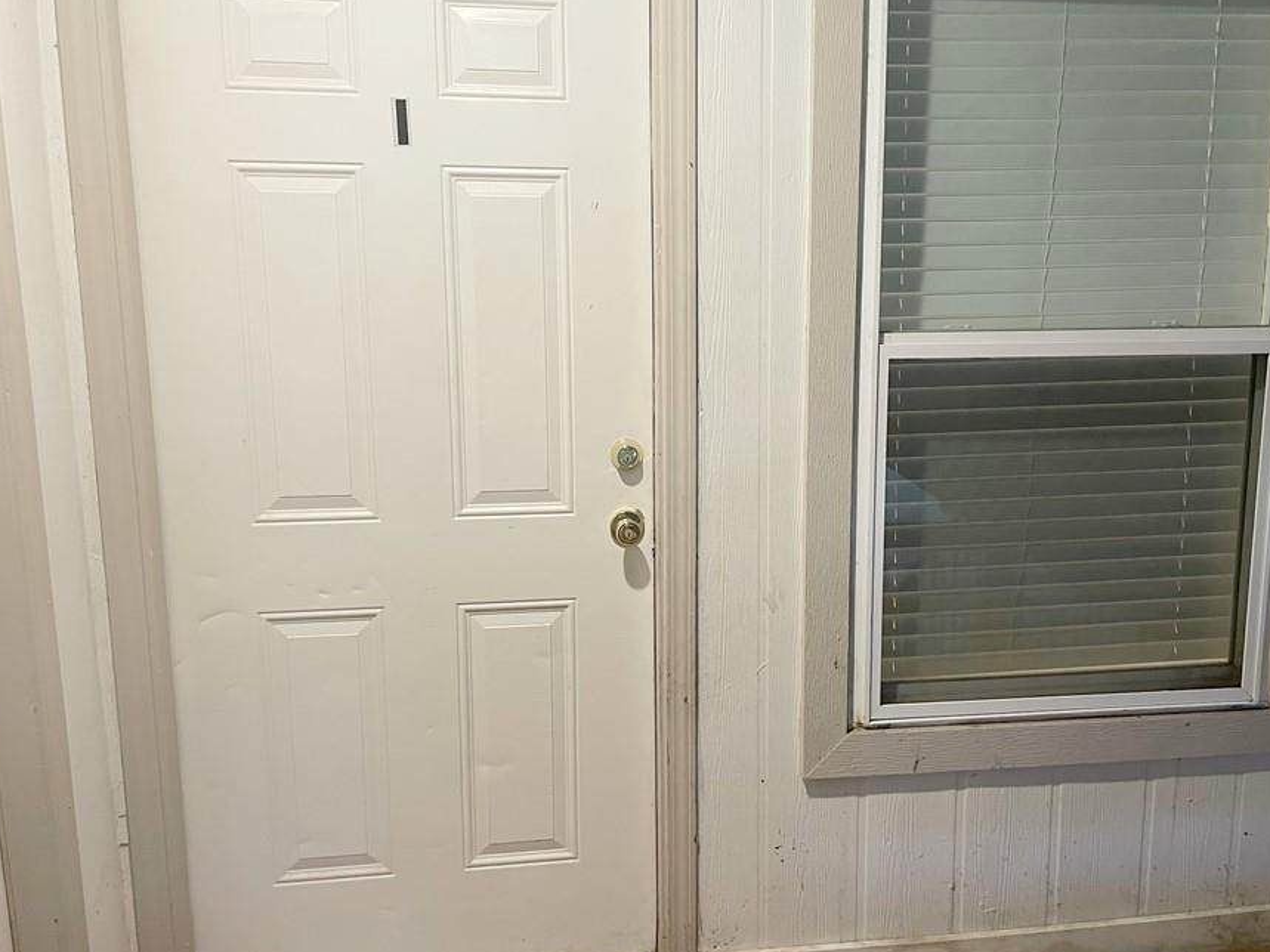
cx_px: 710
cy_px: 466
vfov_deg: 45.4
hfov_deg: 58.2
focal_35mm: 31
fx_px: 1137
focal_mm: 4.2
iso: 250
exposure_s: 1/60
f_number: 1.6
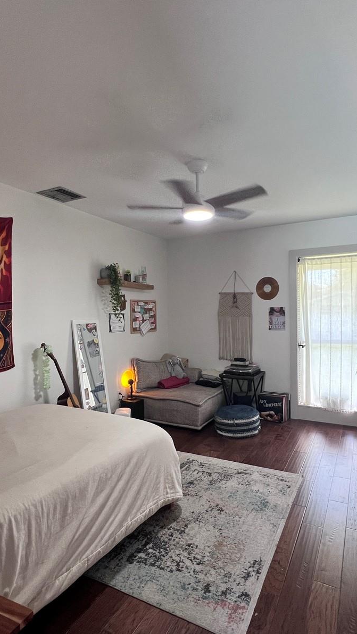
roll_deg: +1.0
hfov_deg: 58.3
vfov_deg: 89.6
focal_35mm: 19
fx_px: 320
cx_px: 186
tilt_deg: -0.8
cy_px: 316
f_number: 1.8
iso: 250
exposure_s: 1/98
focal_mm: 1.57
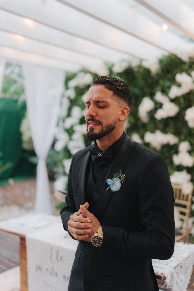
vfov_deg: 54.4
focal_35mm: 35
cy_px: 146
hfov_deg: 37.9
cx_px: 97
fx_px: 283
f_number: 1.4
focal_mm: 35
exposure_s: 1/250
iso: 125
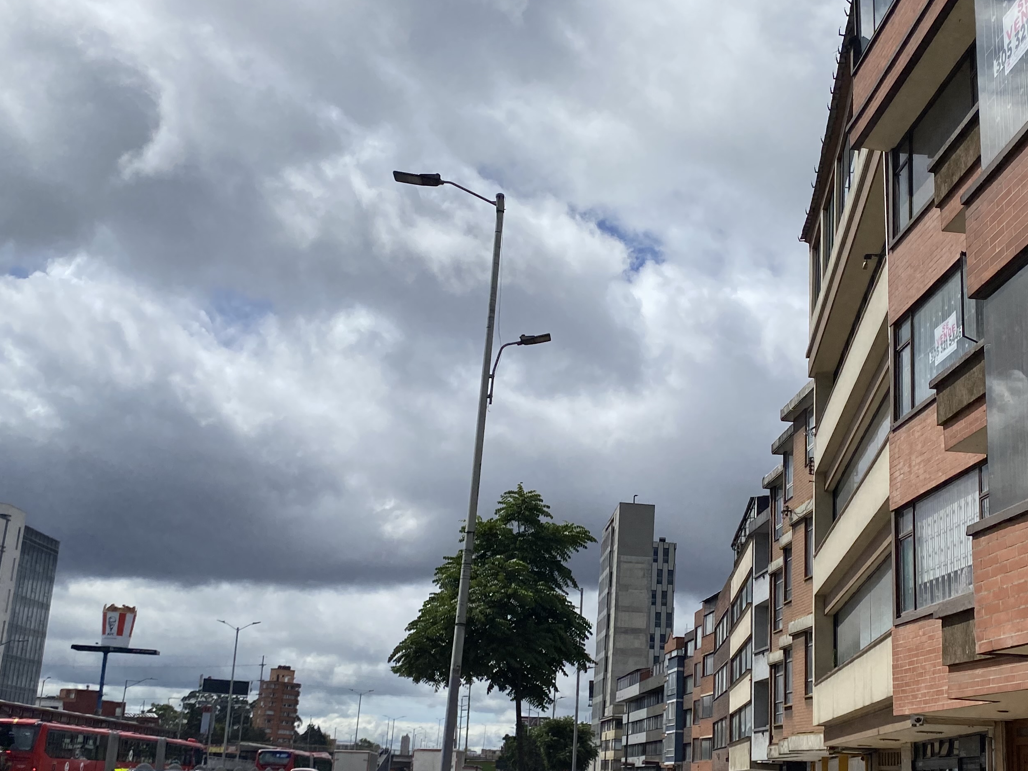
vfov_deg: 34.2
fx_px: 1247
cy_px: 466
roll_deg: -2.7
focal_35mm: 42
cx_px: 632
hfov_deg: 44.5
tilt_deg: +11.4
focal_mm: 4.25
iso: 32
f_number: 1.8
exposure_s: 1/7692
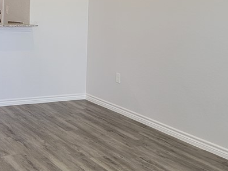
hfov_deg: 29.8
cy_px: 30
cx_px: 21
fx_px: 408
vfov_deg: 23.2
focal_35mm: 62
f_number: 1.8
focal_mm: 6.7
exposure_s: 1/120
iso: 125
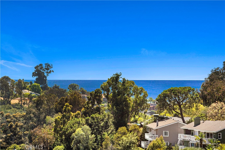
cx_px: 112
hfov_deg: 12.1
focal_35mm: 170
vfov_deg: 8.1
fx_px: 1063
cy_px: 75
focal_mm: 170
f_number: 7.1
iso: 160
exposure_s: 1/640
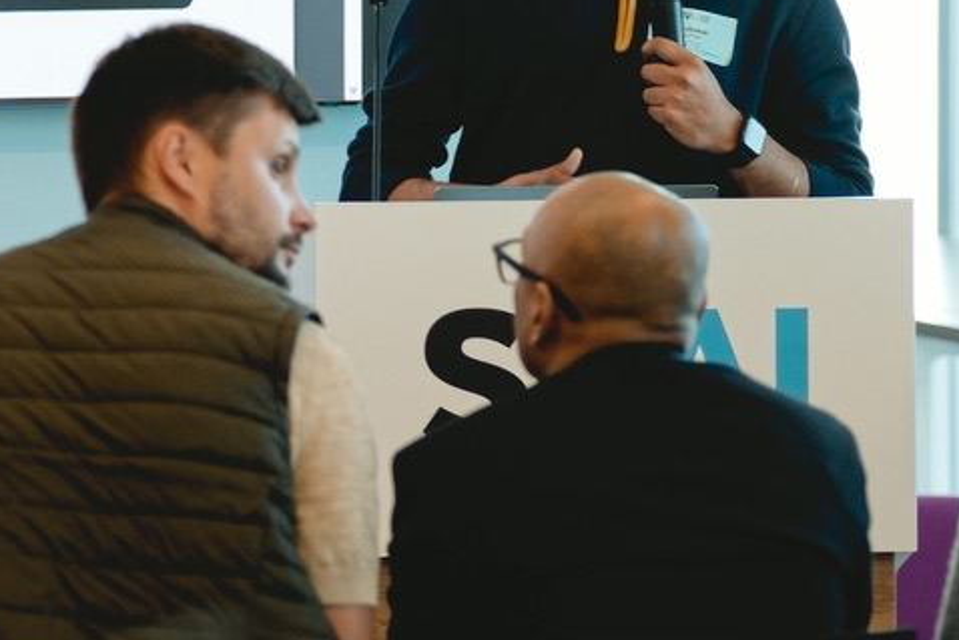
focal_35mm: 361
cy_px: 182
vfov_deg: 3.8
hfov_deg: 5.7
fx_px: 9619
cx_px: 239
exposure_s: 1/125
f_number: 2.8
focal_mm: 106
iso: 160
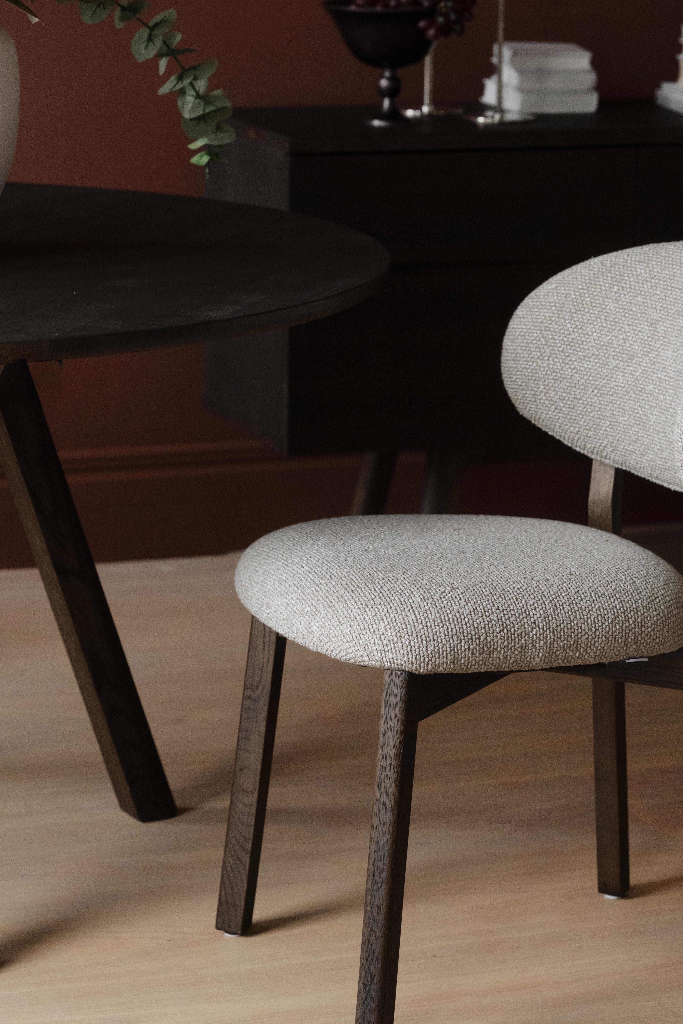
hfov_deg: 10.9
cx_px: 463
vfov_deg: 16.2
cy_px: 388
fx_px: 3586
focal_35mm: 126
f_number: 5
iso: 2000
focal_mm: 85
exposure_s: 1/80
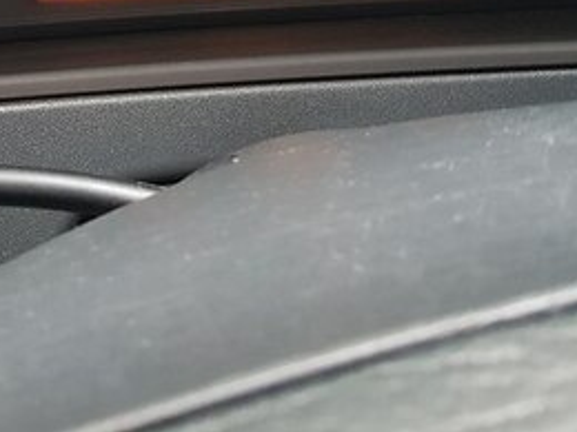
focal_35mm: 66
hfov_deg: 28.6
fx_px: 1100
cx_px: 93
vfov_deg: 20.5
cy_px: -114
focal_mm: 4.2
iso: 640
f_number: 1.7
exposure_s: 1/50
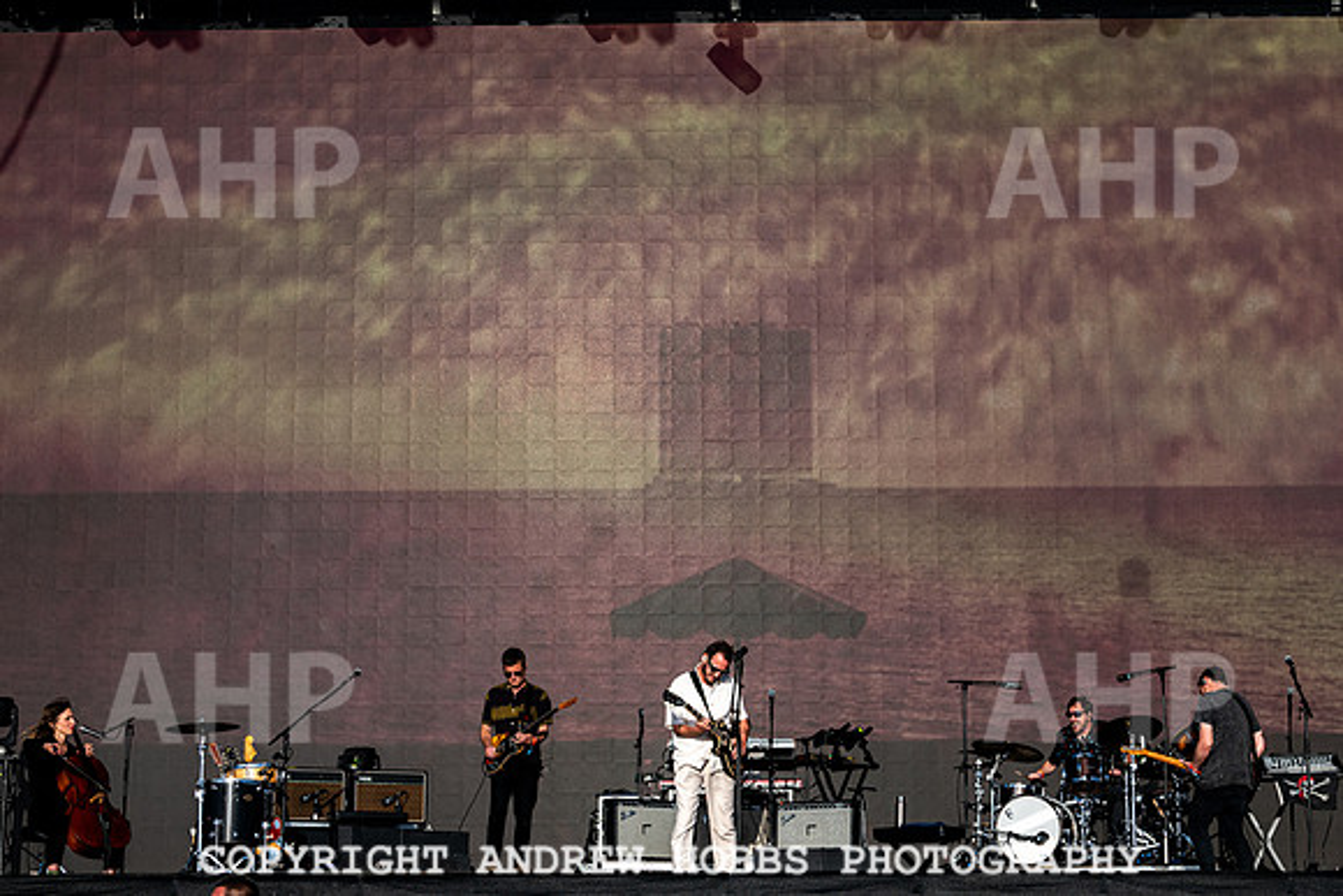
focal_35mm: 73
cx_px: 692
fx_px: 2713
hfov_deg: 27.8
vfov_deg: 18.8
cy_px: 439
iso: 250
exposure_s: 1/4000
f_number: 5
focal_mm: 70
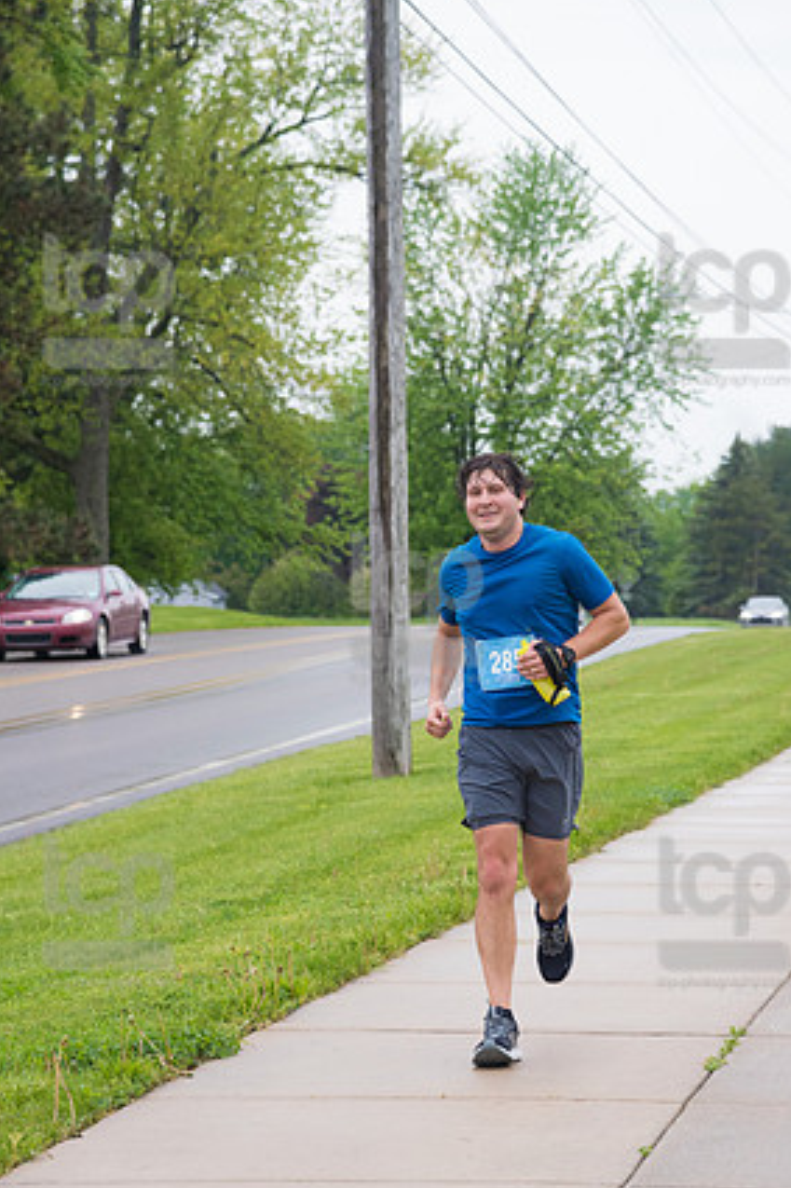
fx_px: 4189
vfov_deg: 16.1
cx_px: 416
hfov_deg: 10.8
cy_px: 609
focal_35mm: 127
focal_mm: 120
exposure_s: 1/640
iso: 1000
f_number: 6.3
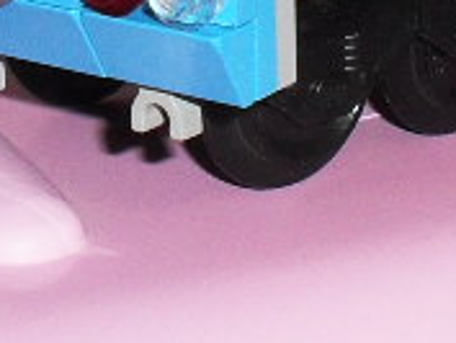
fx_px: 2663
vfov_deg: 7.1
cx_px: 183
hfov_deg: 9.8
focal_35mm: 202
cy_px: -294
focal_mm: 6.3
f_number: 3.2
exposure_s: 1/45
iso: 200
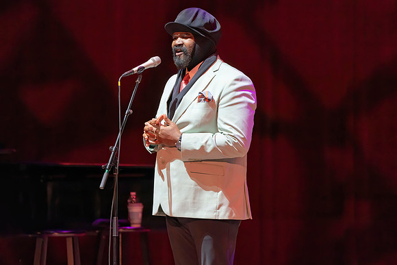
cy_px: 132
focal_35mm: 348
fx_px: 3838
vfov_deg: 4.0
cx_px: 198
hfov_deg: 5.9
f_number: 5.6
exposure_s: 1/320
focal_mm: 348
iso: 5000
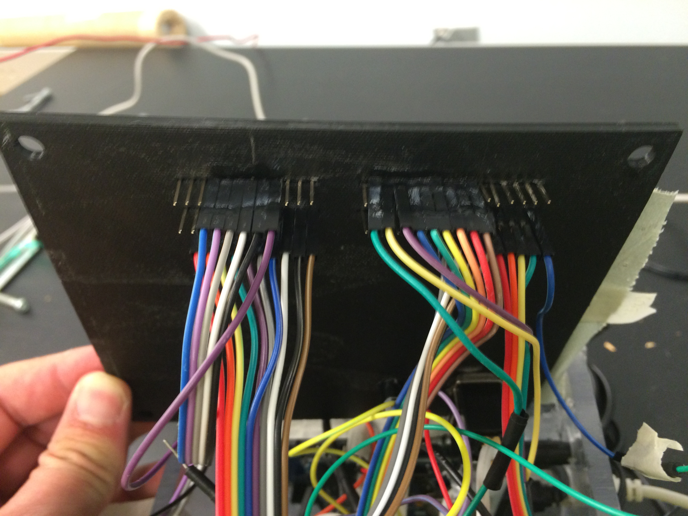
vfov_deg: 48.2
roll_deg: +15.6
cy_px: 258
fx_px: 576
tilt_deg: -39.0
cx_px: 344
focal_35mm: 29
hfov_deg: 61.7
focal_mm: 4.15
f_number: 2.2
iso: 200
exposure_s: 1/30
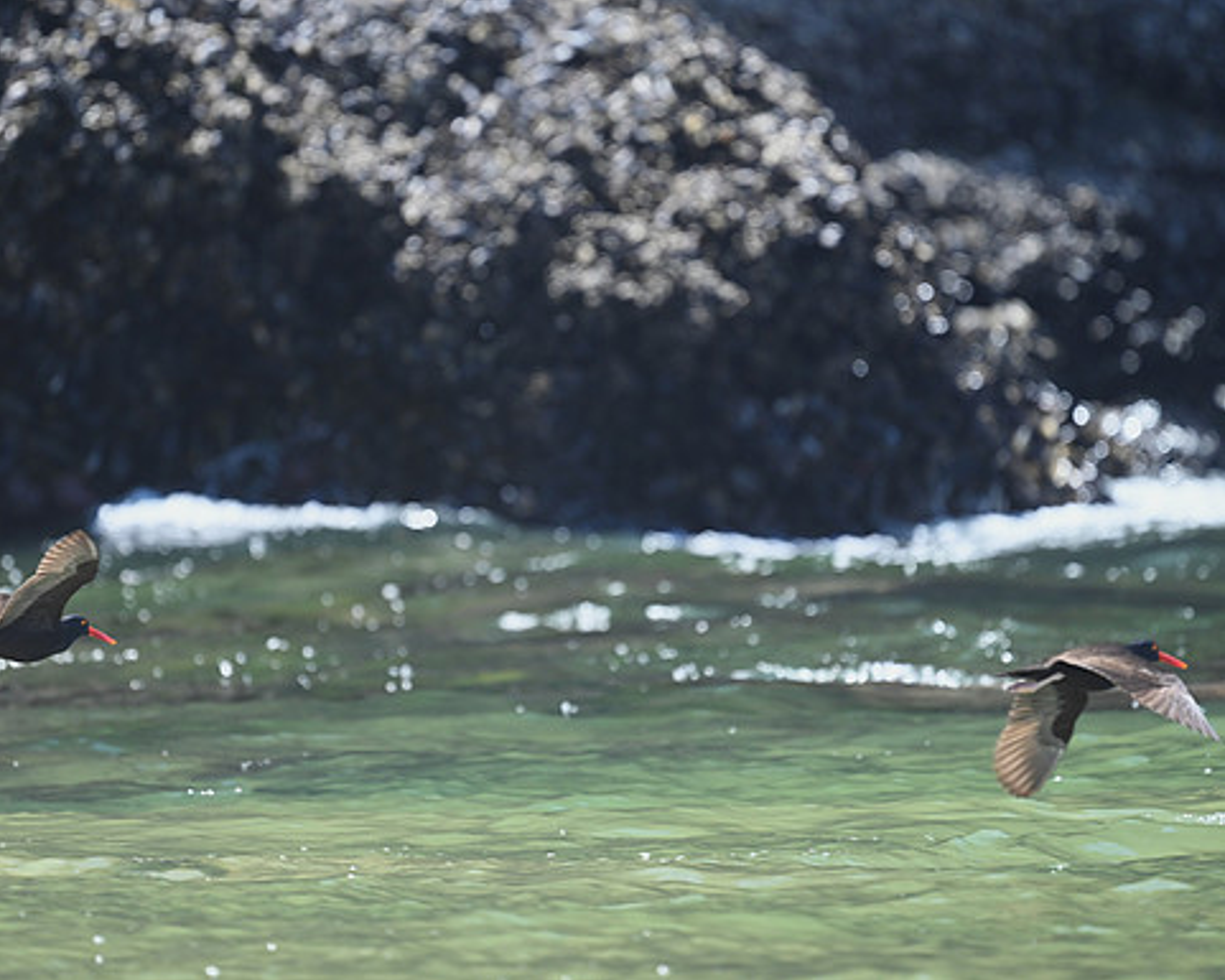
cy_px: 490
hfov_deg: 2.1
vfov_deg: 1.7
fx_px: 32854
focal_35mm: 906
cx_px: 492
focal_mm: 800
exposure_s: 1/800
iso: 640
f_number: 6.3
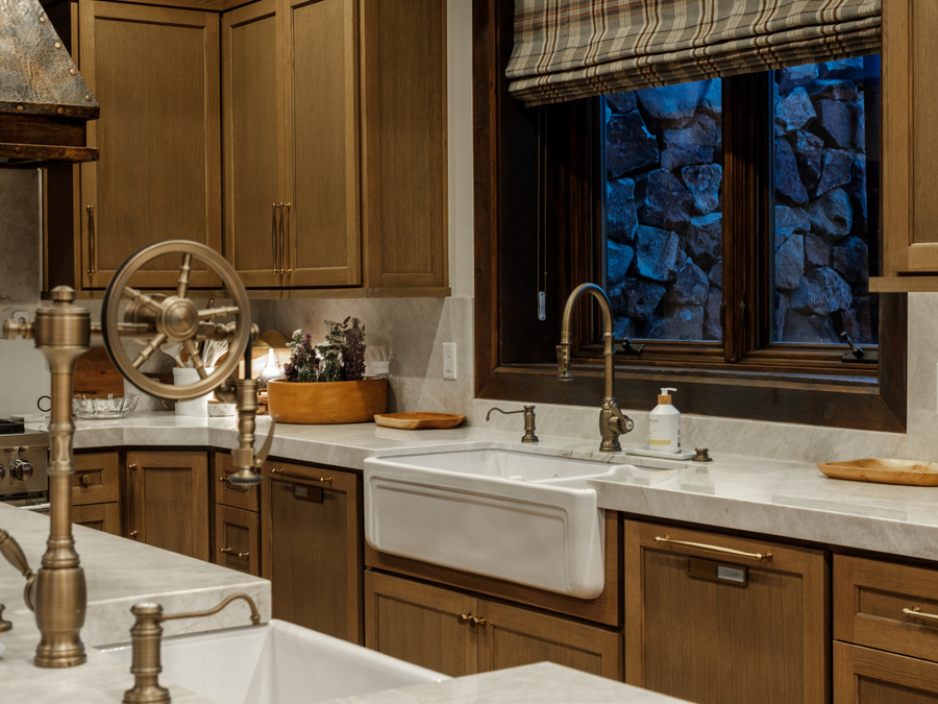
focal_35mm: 58
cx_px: 519
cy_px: 350
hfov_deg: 33.2
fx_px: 1572
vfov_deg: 25.2
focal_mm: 35
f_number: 6.4
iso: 400
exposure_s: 1/2
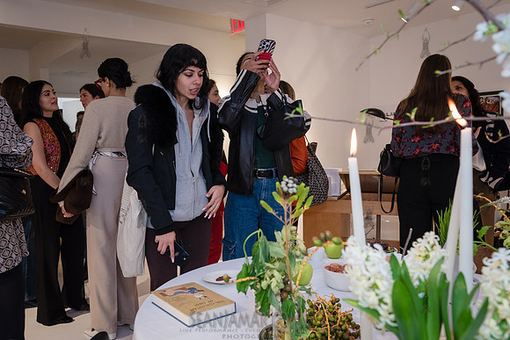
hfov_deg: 60.5
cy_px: 163
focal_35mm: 31
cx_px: 237
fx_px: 437
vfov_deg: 42.6
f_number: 4
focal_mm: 27
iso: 1600
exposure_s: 1/200
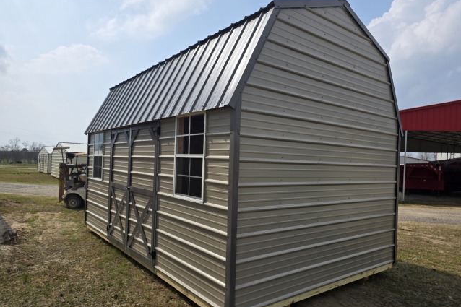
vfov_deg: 53.1
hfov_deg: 73.8
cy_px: 164
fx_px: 307
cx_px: 230
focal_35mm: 24
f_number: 1.7
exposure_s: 1/7944
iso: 80
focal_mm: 6.3
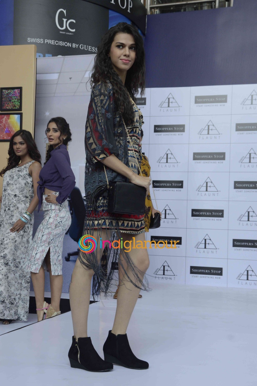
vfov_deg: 35.1
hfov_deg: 23.7
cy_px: 193
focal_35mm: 57
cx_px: 128
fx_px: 611
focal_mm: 38
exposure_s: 1/200
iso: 800
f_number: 9
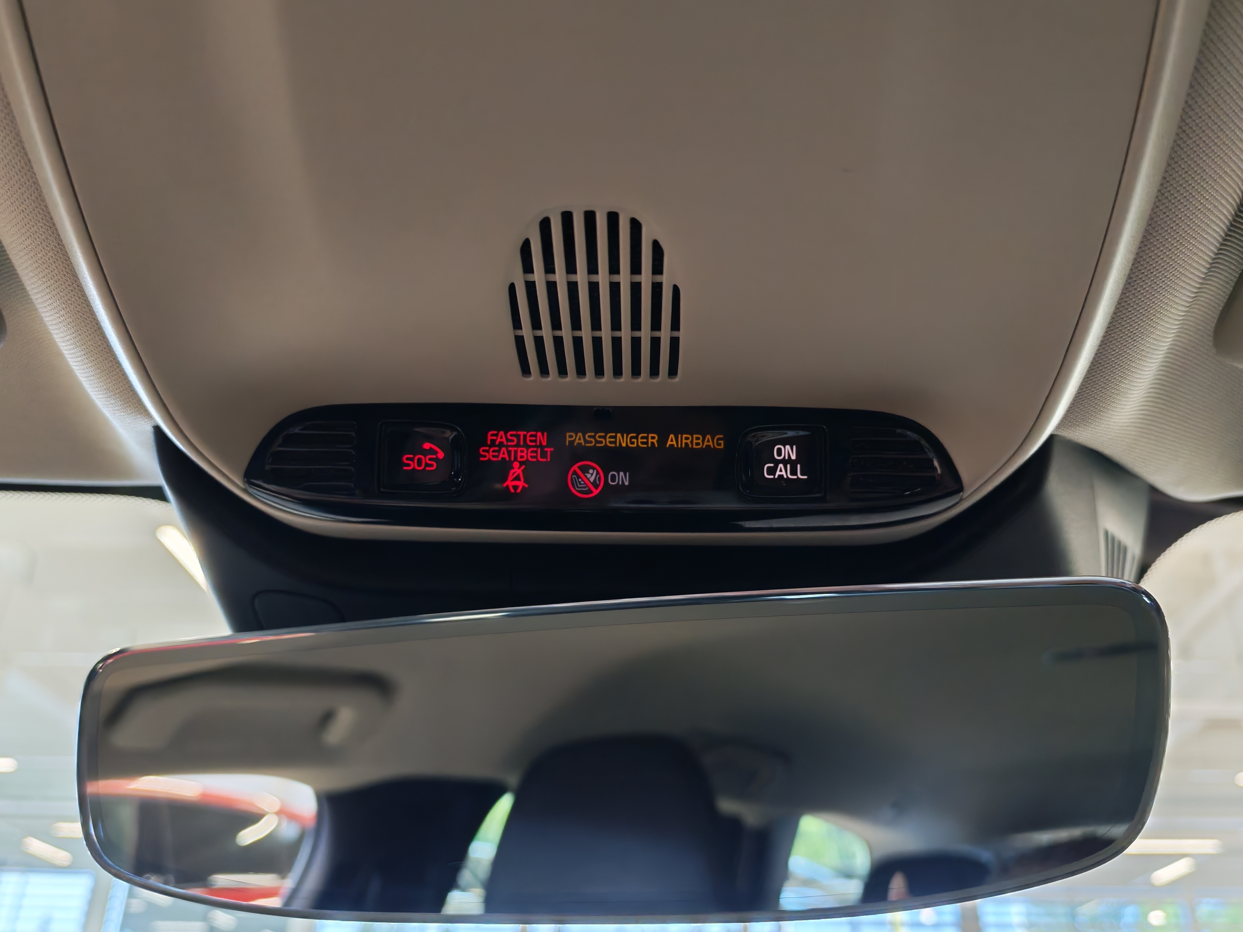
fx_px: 1077
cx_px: 622
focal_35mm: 30
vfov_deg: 46.8
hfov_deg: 60.0
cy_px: 466
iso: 584
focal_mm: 6.12
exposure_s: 1/100
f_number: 1.9
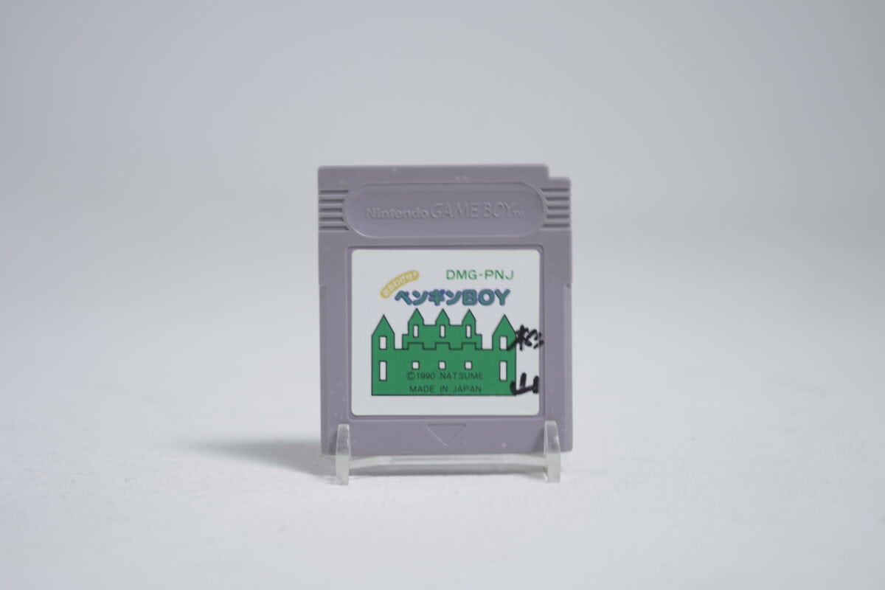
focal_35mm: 69
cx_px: 442
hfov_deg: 29.2
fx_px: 1696
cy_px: 295
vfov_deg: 19.7
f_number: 5.6
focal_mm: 69
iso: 100
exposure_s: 1/6
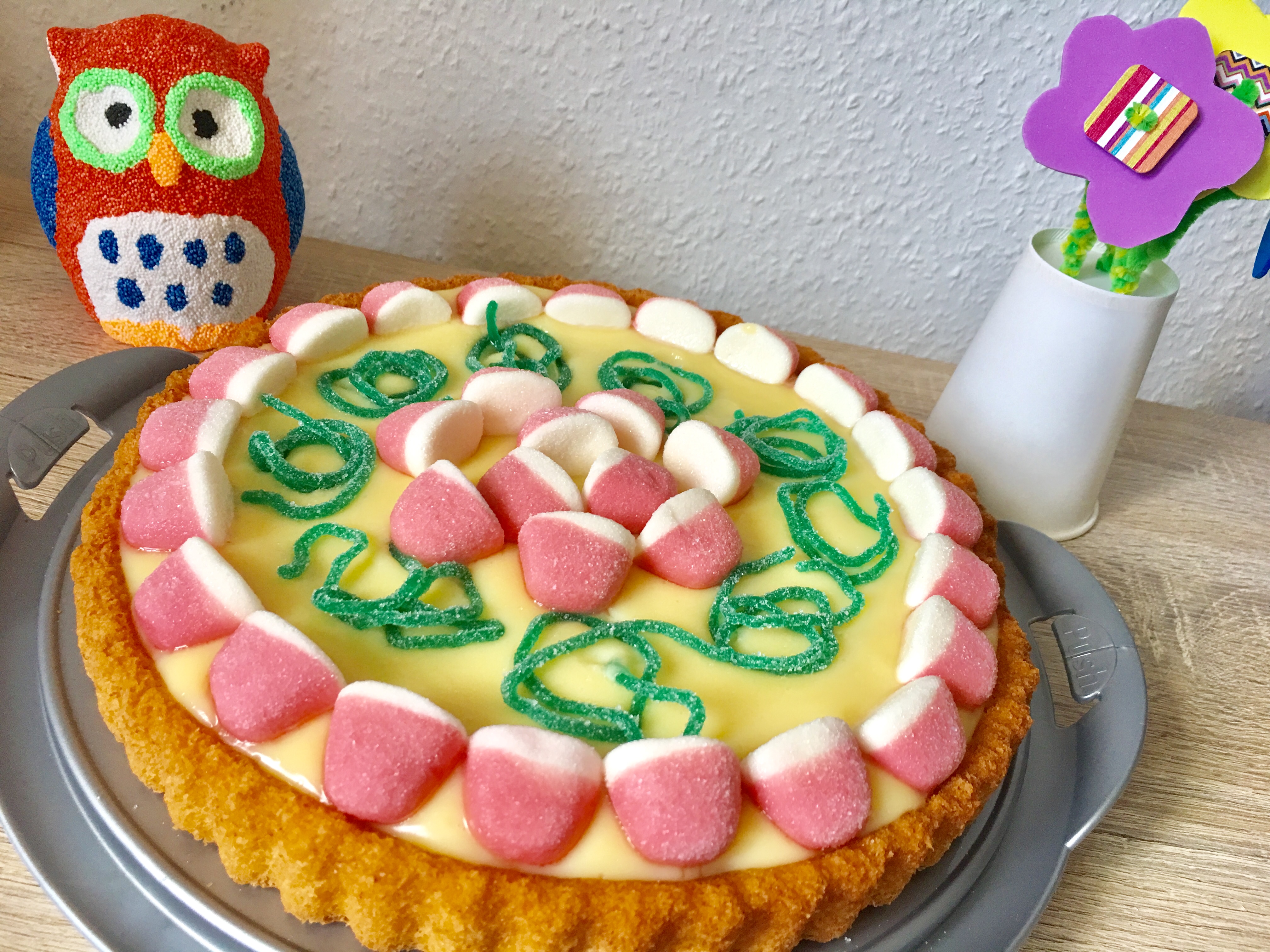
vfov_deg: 48.2
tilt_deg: -36.3
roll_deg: -12.1
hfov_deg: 61.7
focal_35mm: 29
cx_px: 635
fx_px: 1064
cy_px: 476
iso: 50
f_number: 2.2
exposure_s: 1/33
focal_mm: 4.15
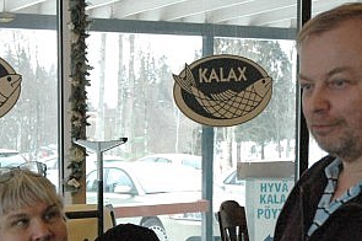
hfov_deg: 21.2
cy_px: 207
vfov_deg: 14.3
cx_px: 71
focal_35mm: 95
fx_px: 954
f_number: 4
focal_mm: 31
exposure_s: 1/125
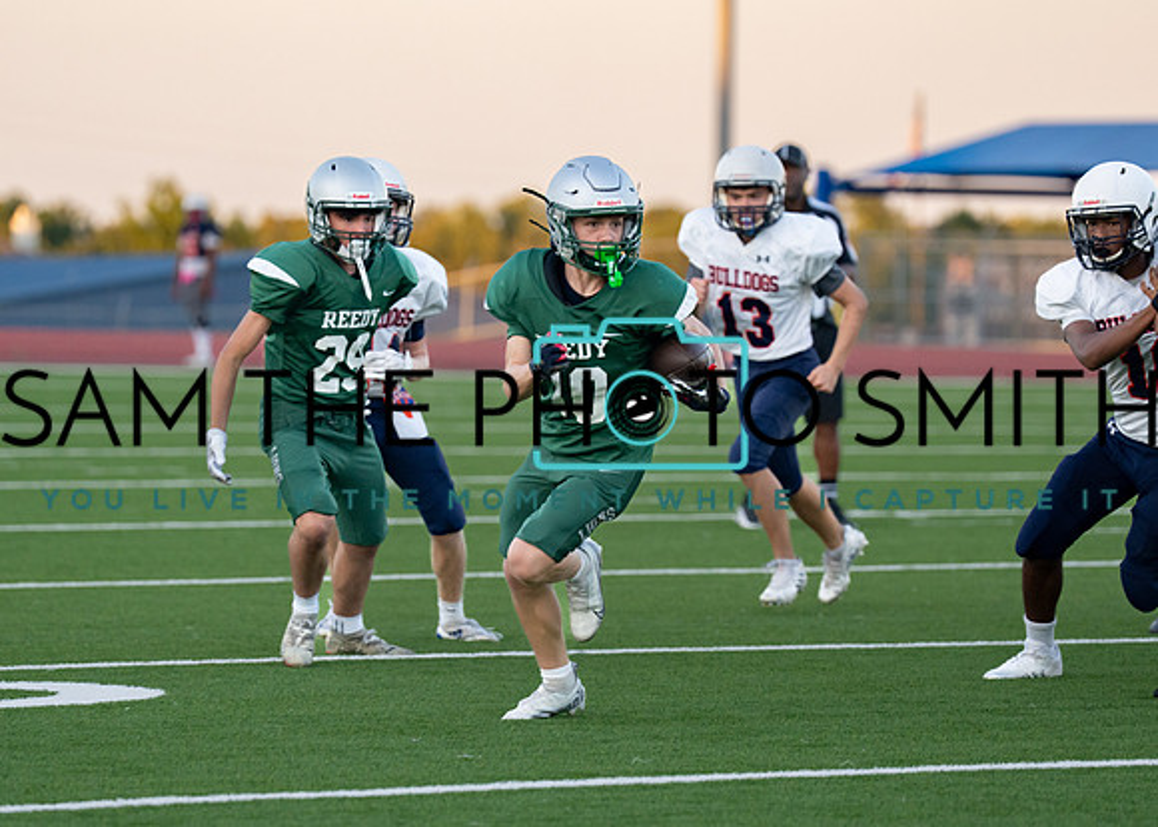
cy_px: 420
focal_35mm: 247
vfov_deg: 5.8
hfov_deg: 8.1
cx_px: 585
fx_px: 8130
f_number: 2.8
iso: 800
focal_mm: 168
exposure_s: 1/2000
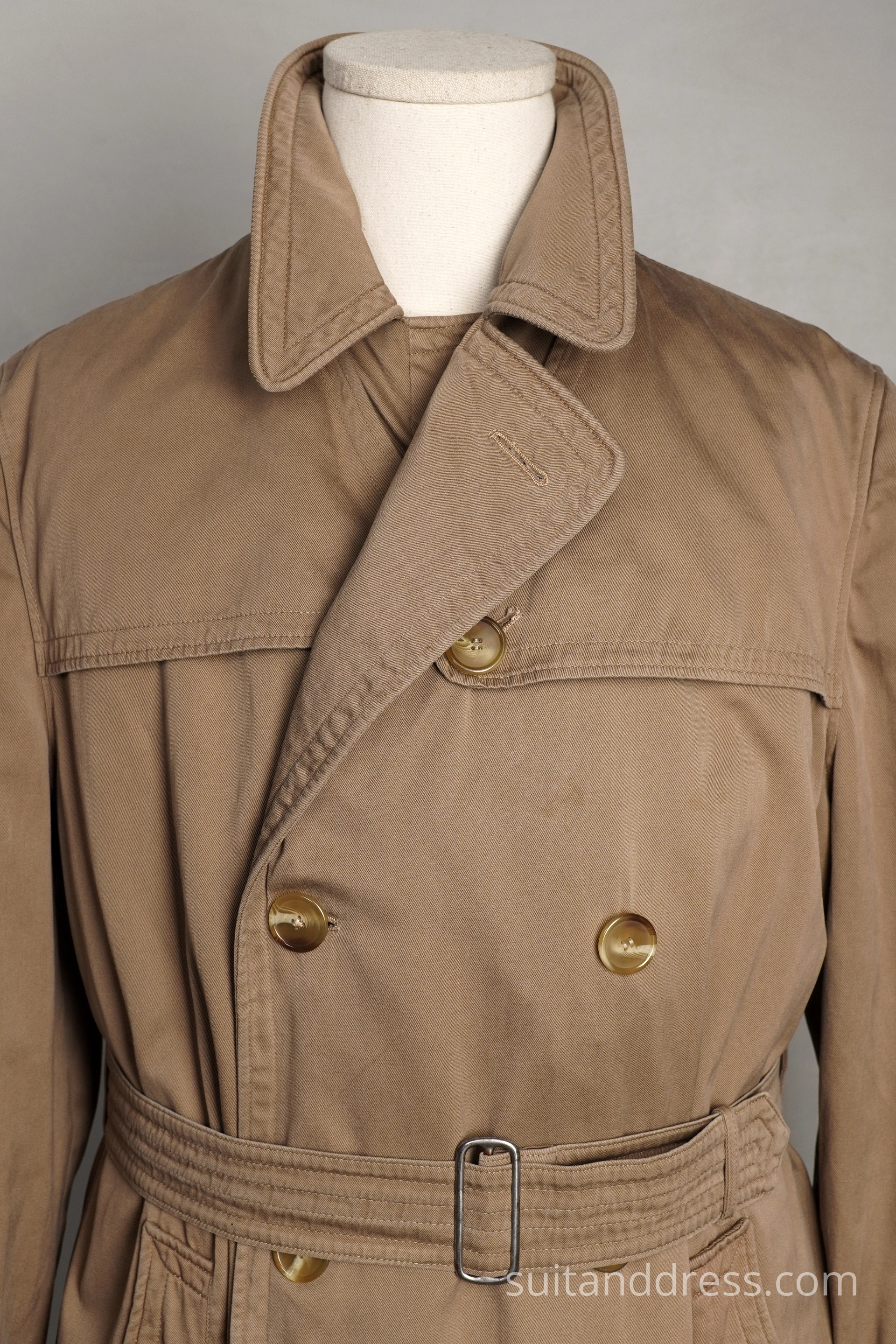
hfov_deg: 28.1
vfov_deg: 41.1
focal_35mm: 48
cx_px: 448
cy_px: 672
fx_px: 1792
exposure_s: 1/50
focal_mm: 32
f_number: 6.3
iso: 320
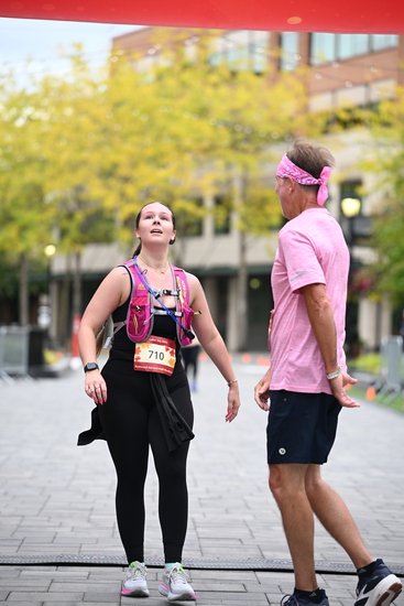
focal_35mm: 120
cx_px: 202
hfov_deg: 11.4
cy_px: 303
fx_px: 2019
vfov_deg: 17.1
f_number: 2.8
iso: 640
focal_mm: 120
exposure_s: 1/1600
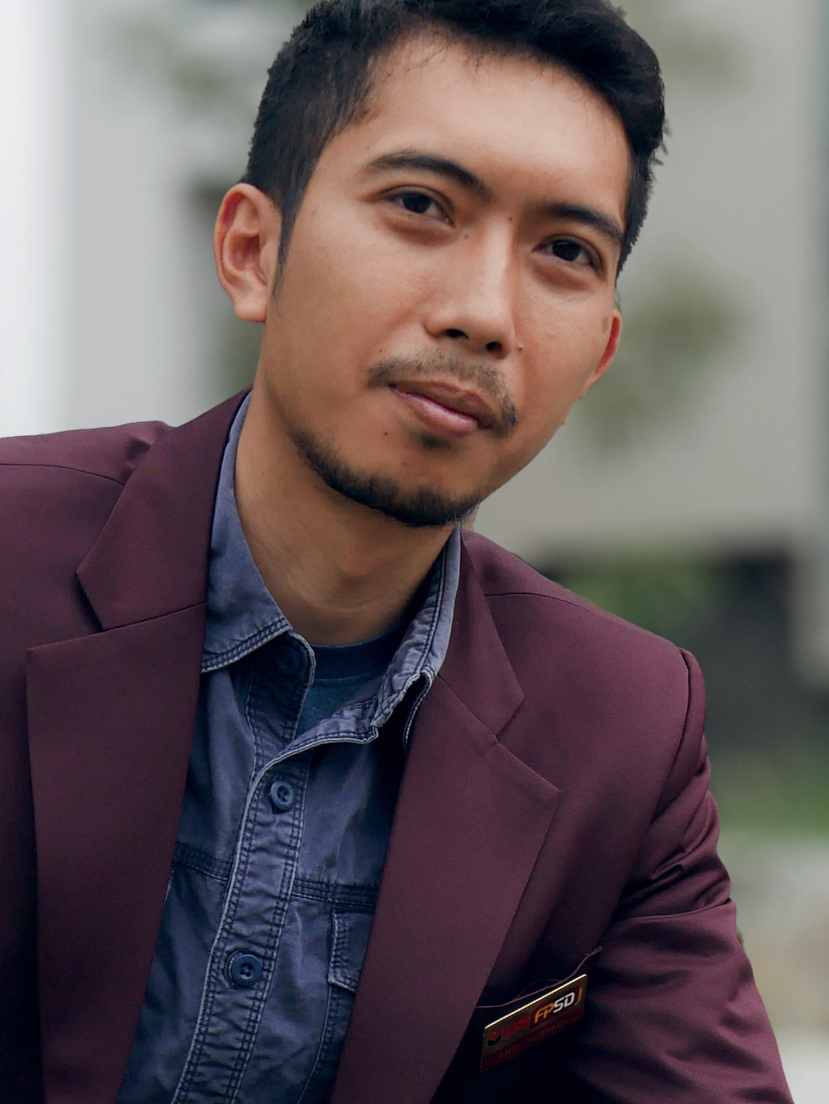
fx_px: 4690
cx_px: 271
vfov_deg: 13.4
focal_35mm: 147
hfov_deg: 10.1
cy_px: 892
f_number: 5.6
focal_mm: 25
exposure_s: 1/400
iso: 200
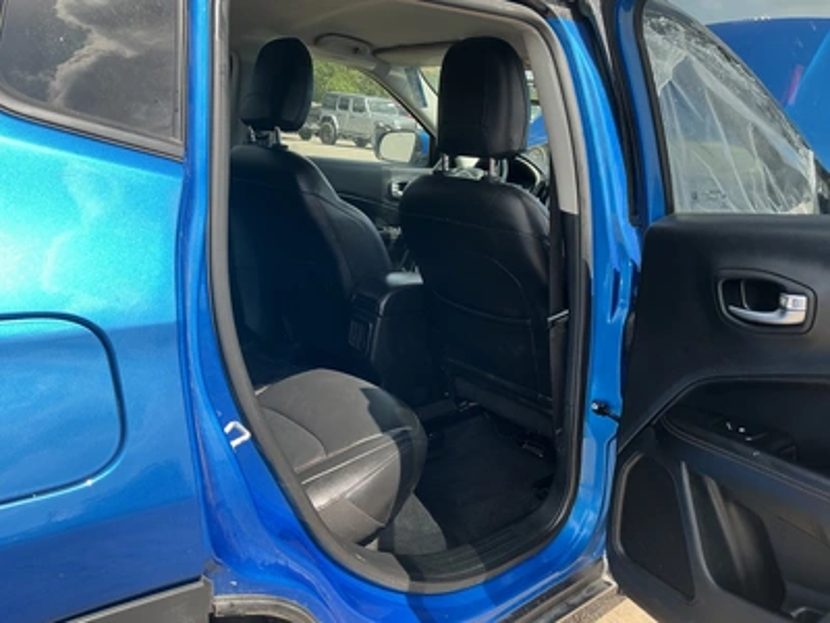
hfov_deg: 63.4
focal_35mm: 28
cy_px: 312
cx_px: 415
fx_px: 671
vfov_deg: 49.7
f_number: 1.8
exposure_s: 1/310
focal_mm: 3
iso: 25
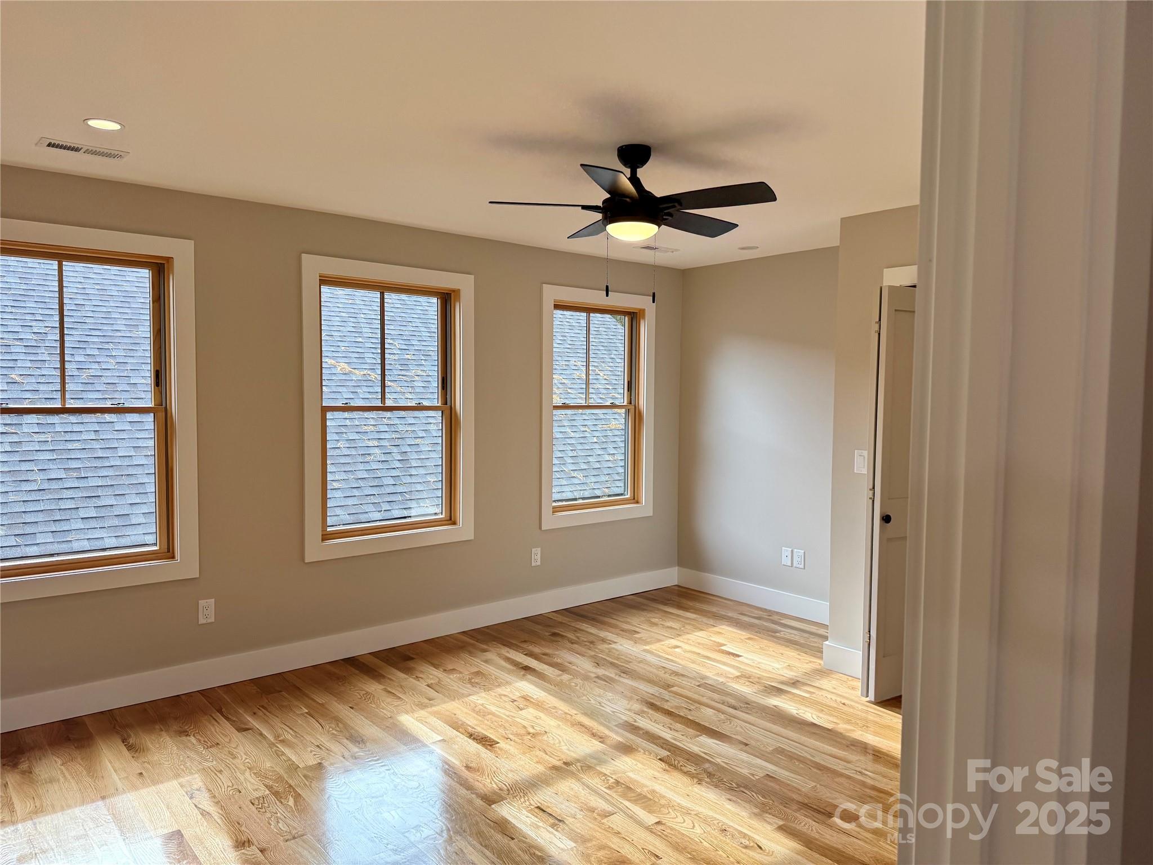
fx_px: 799
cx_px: 576
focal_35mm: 24
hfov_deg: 71.6
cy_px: 432
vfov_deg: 56.8
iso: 100
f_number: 1.78
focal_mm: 6.76
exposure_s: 1/339
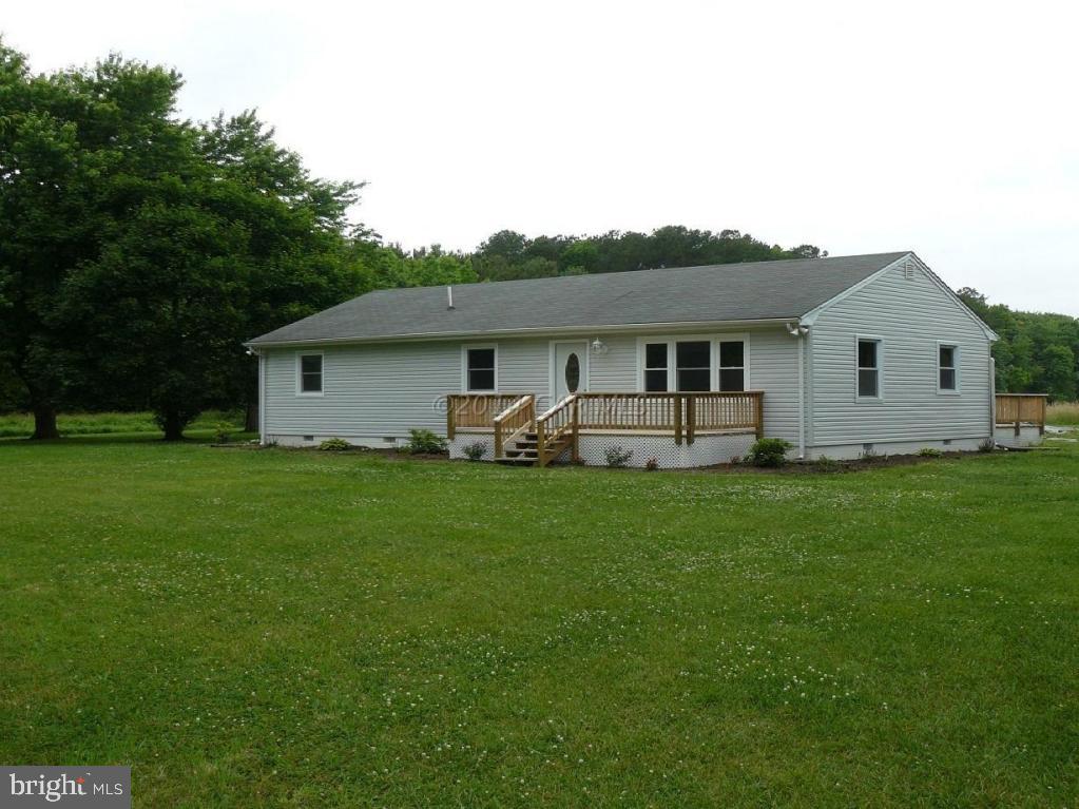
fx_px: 1122
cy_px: 404
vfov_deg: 39.6
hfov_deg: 51.4
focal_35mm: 36
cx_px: 540
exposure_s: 1/250
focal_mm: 6
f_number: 5
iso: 100
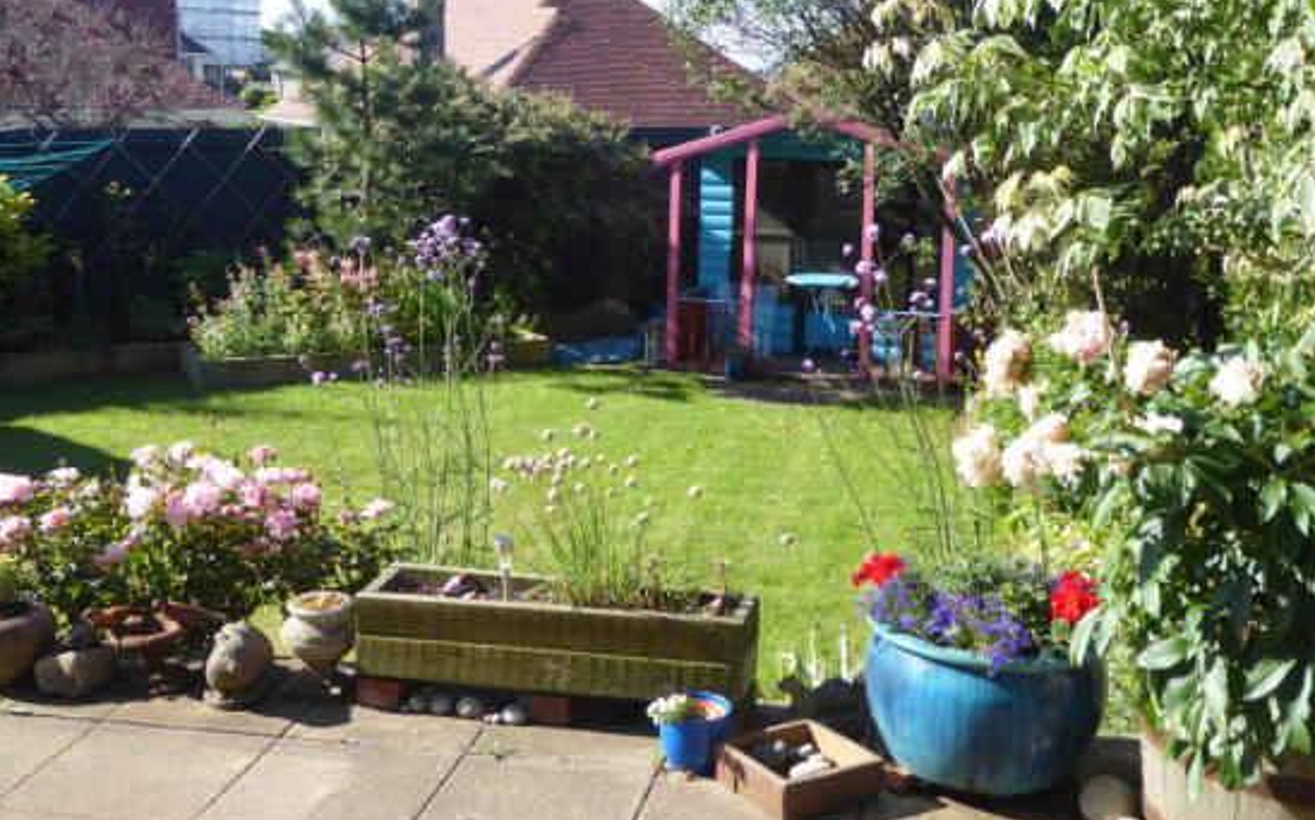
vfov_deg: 29.2
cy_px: 358
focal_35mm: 44
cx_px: 656
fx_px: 1576
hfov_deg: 45.3
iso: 80
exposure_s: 1/250
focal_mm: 6.7
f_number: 3.7
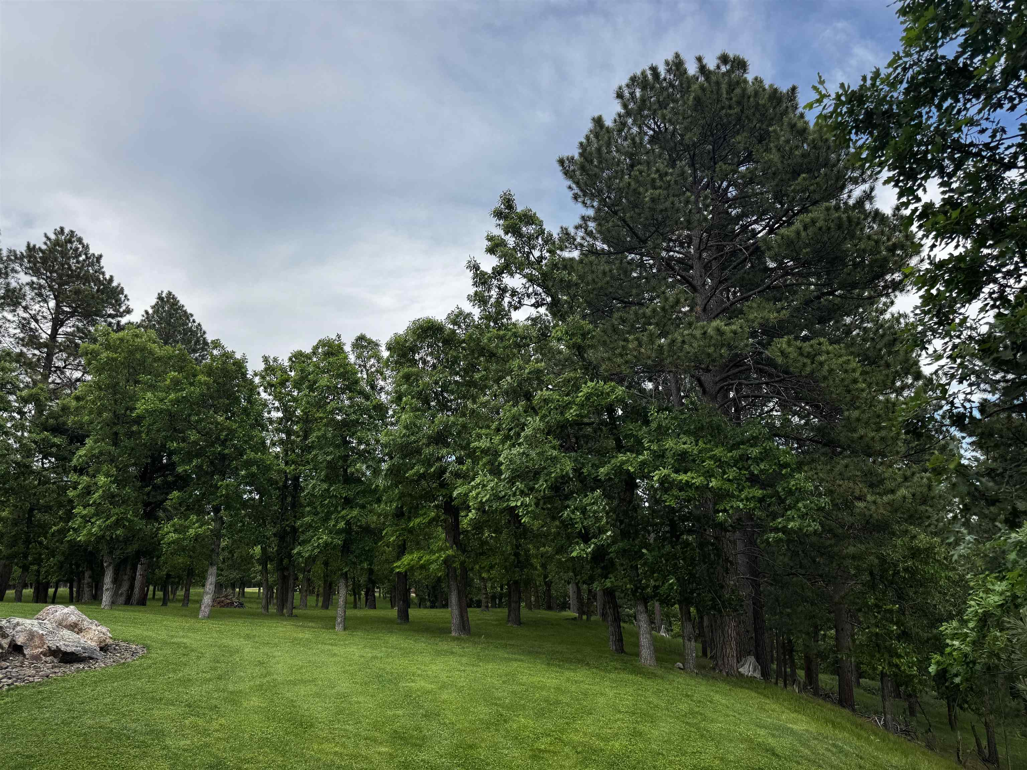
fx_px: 712
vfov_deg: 56.8
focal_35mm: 24
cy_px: 385
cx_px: 514
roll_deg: +1.3
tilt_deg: +13.1
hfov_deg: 71.6
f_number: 1.78
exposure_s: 1/1456
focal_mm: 6.76
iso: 80
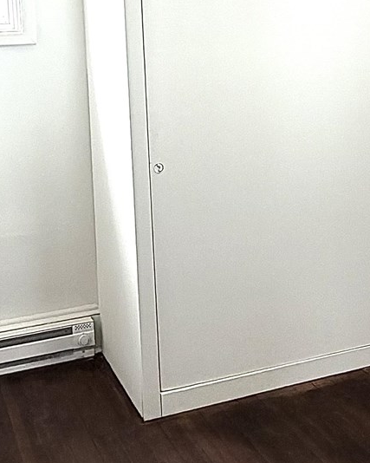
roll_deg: +1.7
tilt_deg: -3.7
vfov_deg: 31.2
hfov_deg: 25.4
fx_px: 808
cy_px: 94
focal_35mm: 59
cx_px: 289
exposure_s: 1/120
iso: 250
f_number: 2.2
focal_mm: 2.22
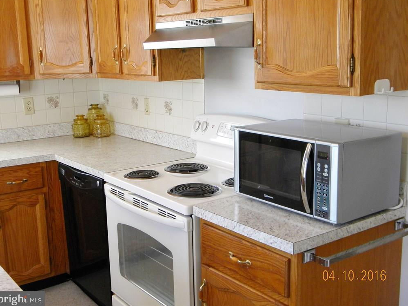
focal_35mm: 42
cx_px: 203
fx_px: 495
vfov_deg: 34.3
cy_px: 151
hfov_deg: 44.8
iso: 198
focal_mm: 7.3
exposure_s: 1/60
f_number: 3.8
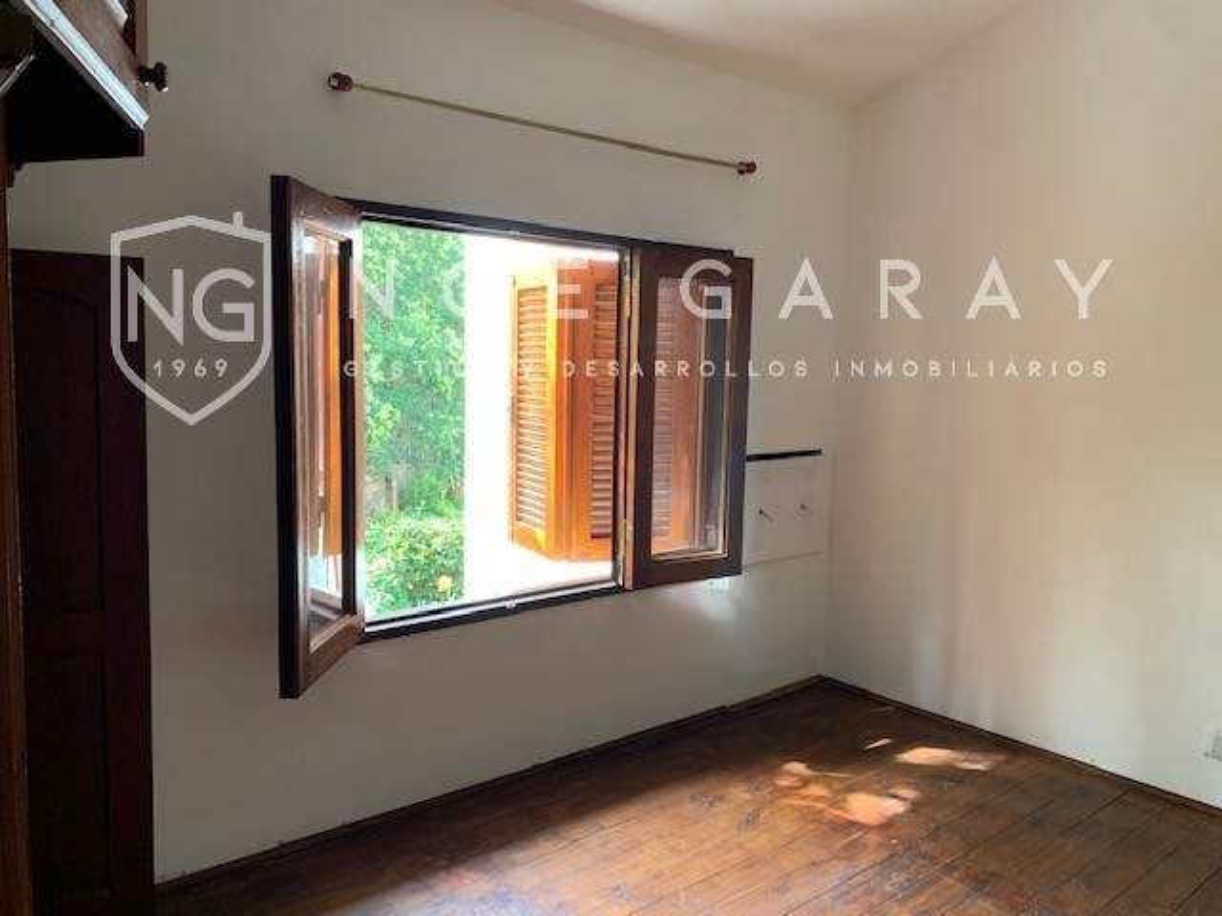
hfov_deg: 67.3
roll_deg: -0.7
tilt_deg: -6.6
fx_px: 918
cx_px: 611
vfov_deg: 53.1
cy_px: 458
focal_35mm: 26
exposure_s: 1/81
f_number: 1.8
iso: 100
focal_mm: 4.25
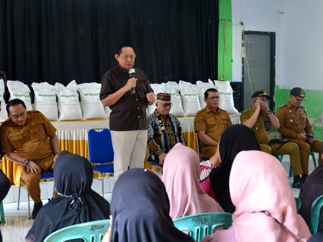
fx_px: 476
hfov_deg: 37.5
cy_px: 121
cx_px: 148
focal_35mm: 51
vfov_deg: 28.6
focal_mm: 46
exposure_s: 1/125
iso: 6400
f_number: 6.3
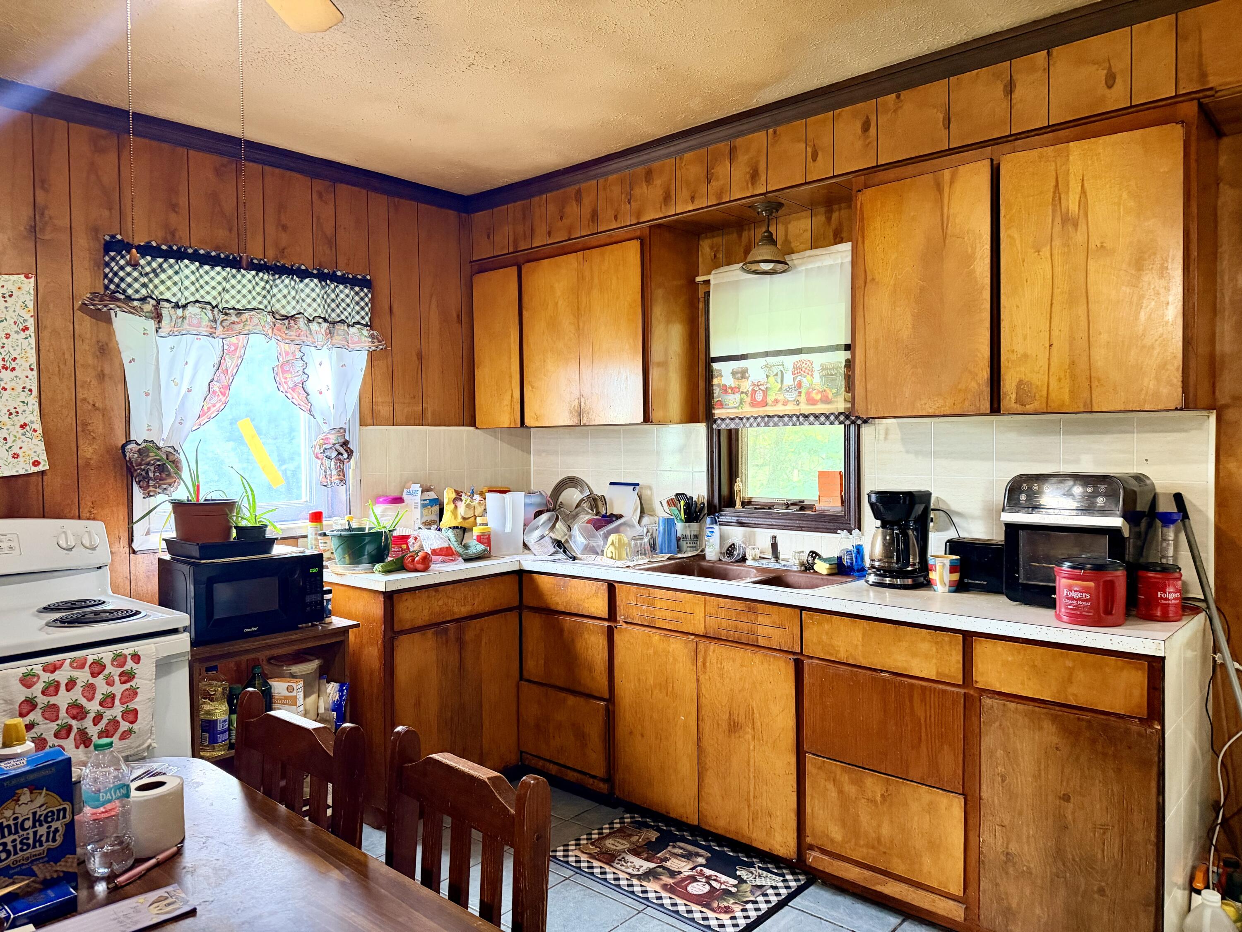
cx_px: 621
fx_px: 861
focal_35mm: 24
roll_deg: +1.3
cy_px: 466
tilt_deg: -1.0
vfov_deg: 56.8
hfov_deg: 71.6
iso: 500
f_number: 1.78
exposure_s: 1/60
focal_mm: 6.76
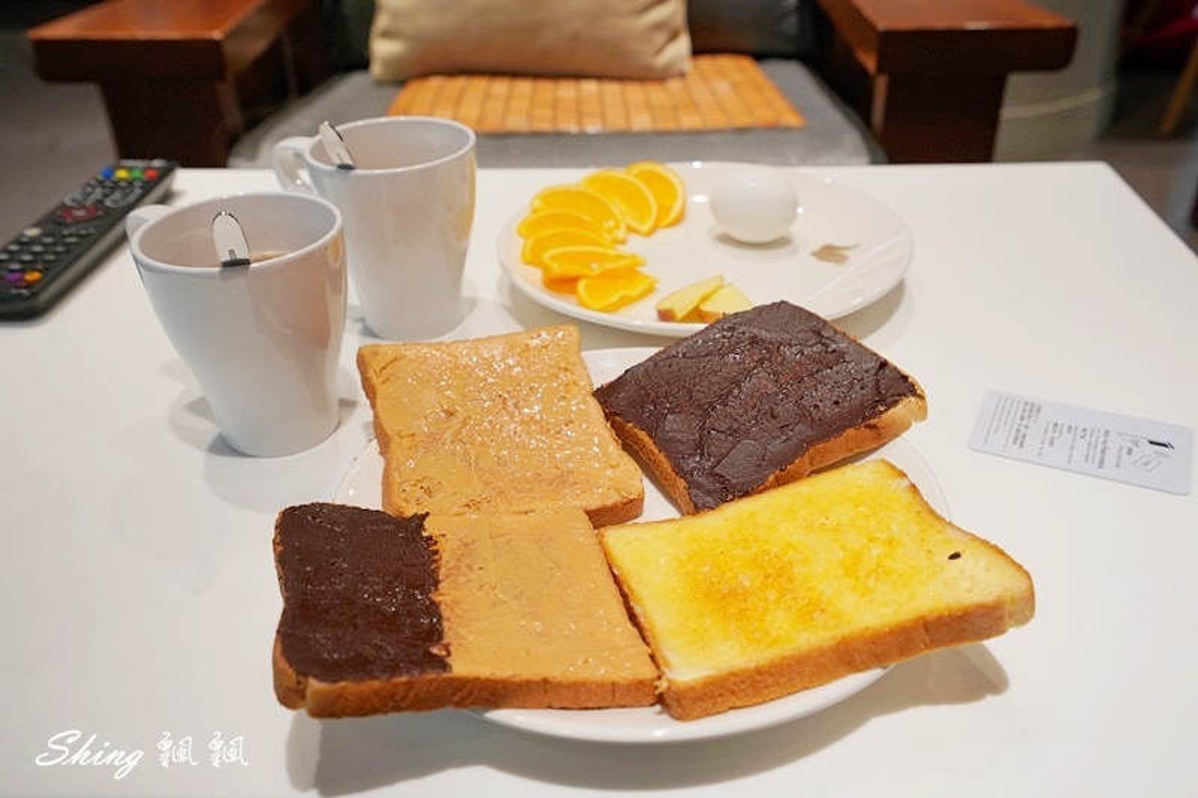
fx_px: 1098
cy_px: 399
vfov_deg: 40.0
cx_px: 599
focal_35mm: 33
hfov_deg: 57.2
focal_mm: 33
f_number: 6.3
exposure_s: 1/25
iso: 800
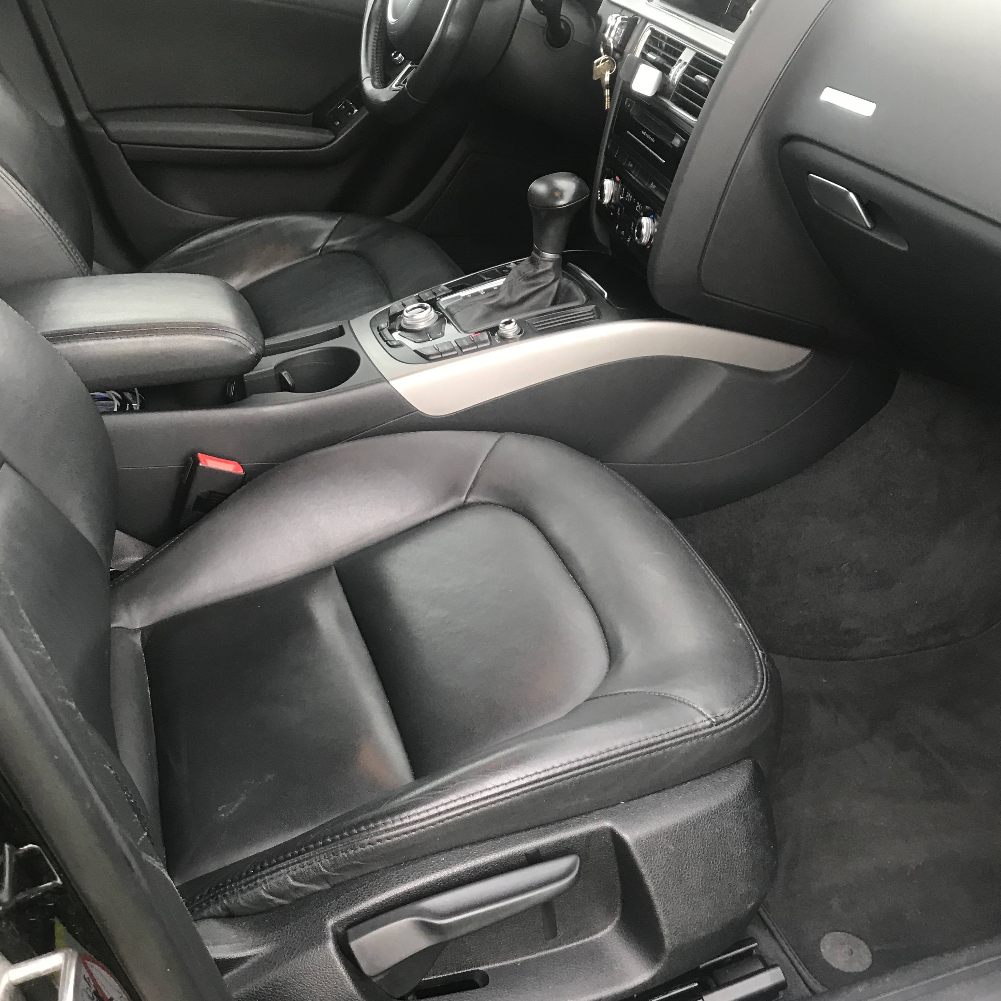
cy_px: 537
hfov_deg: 48.5
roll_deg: +1.5
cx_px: 504
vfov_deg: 48.4
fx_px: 1112
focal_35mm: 34
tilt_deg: -30.6
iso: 40
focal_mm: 3.99
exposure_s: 1/25
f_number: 1.8
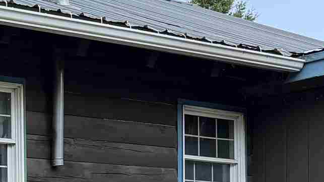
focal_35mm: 125
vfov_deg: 9.1
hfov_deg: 15.5
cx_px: -193
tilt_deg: -1.6
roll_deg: +1.6
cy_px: 359
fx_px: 1073
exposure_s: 1/1018
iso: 100
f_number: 1.78
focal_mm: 6.76
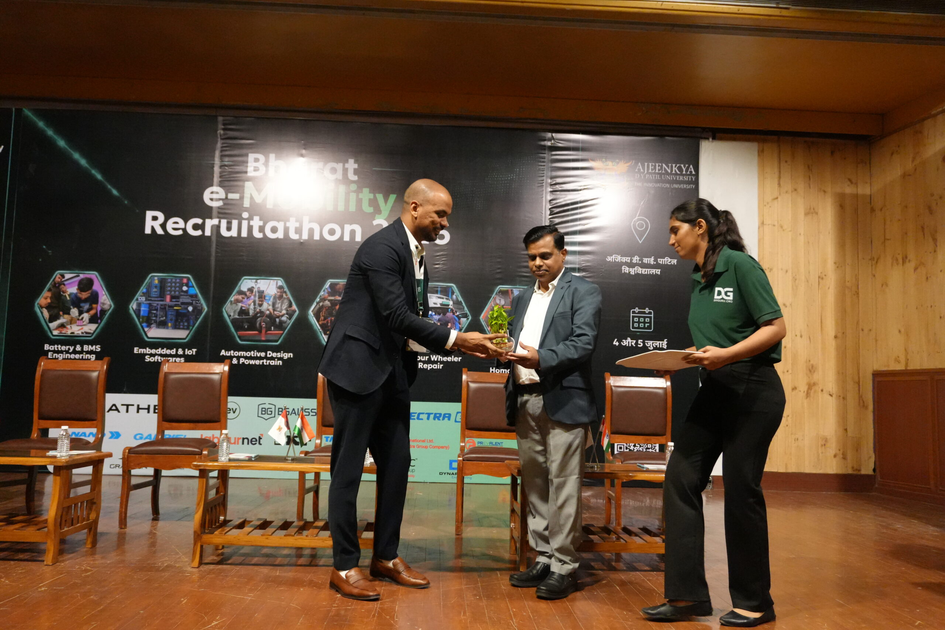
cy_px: 315
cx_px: 472
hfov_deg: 59.5
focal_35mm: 32
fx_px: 827
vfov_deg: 41.7
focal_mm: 21
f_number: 4
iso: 5000
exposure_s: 1/160
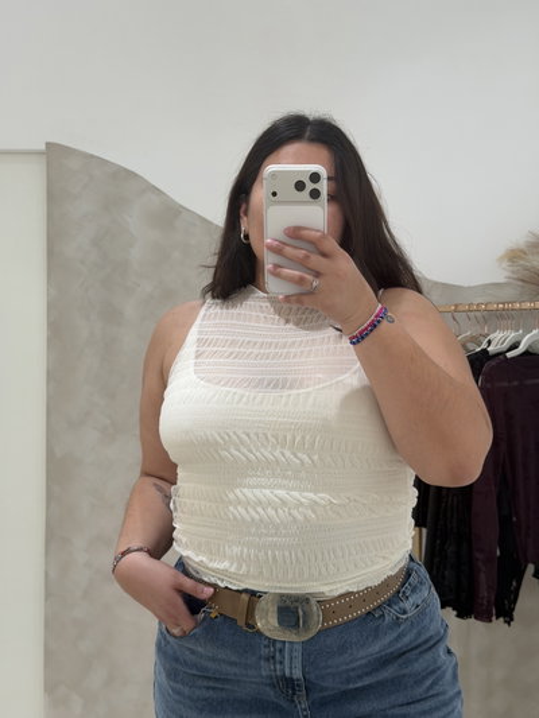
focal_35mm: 48
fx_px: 996
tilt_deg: -19.3
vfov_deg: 39.6
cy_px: 359
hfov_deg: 30.3
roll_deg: +0.1
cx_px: 270
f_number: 1.78
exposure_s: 1/50
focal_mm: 6.76
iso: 64
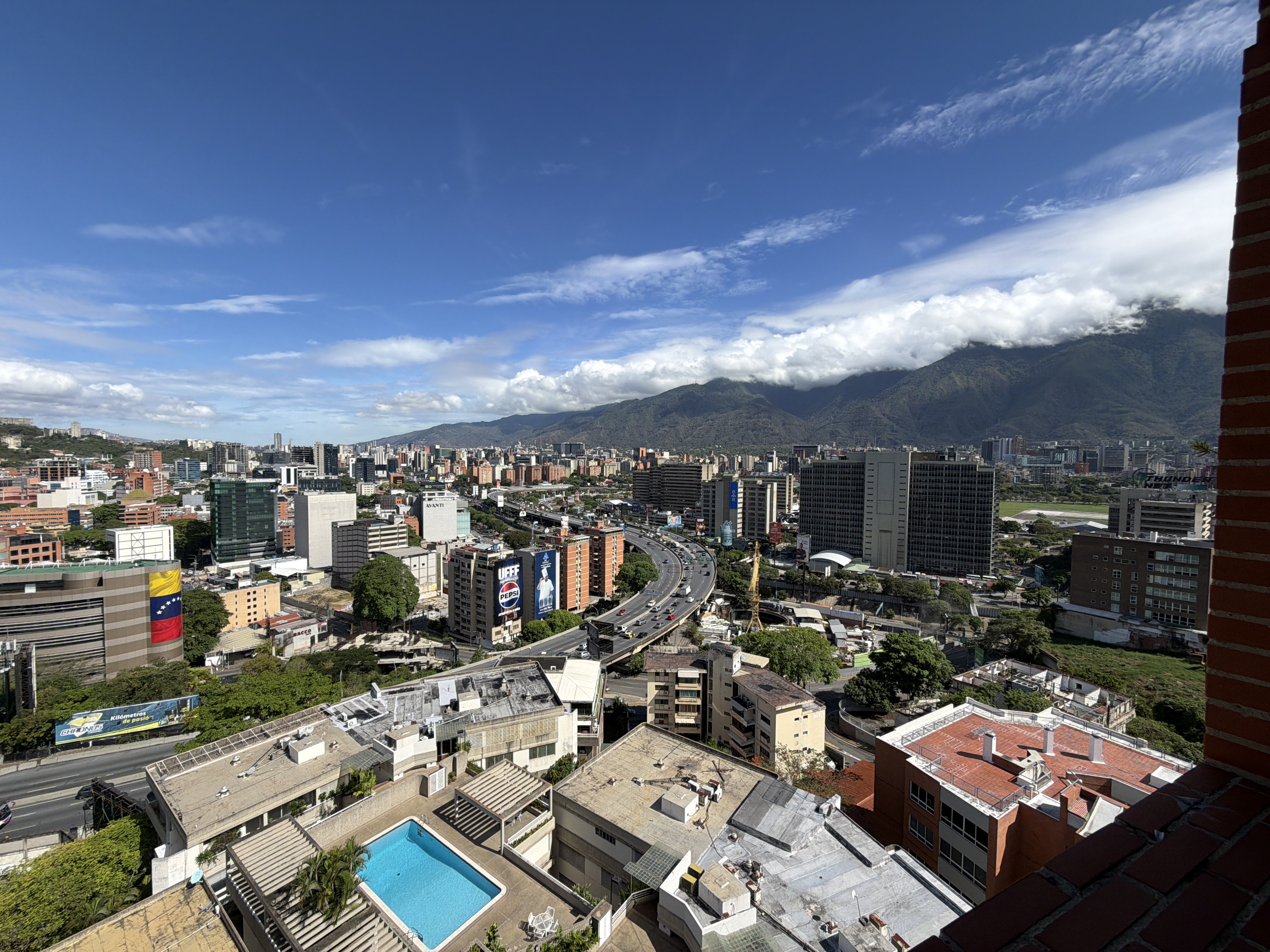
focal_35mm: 14
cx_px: 635
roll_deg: -0.6
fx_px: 514
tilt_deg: -2.7
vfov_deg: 85.7
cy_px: 476
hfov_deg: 102.1
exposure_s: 1/970
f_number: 2.2
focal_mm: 2.22
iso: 20
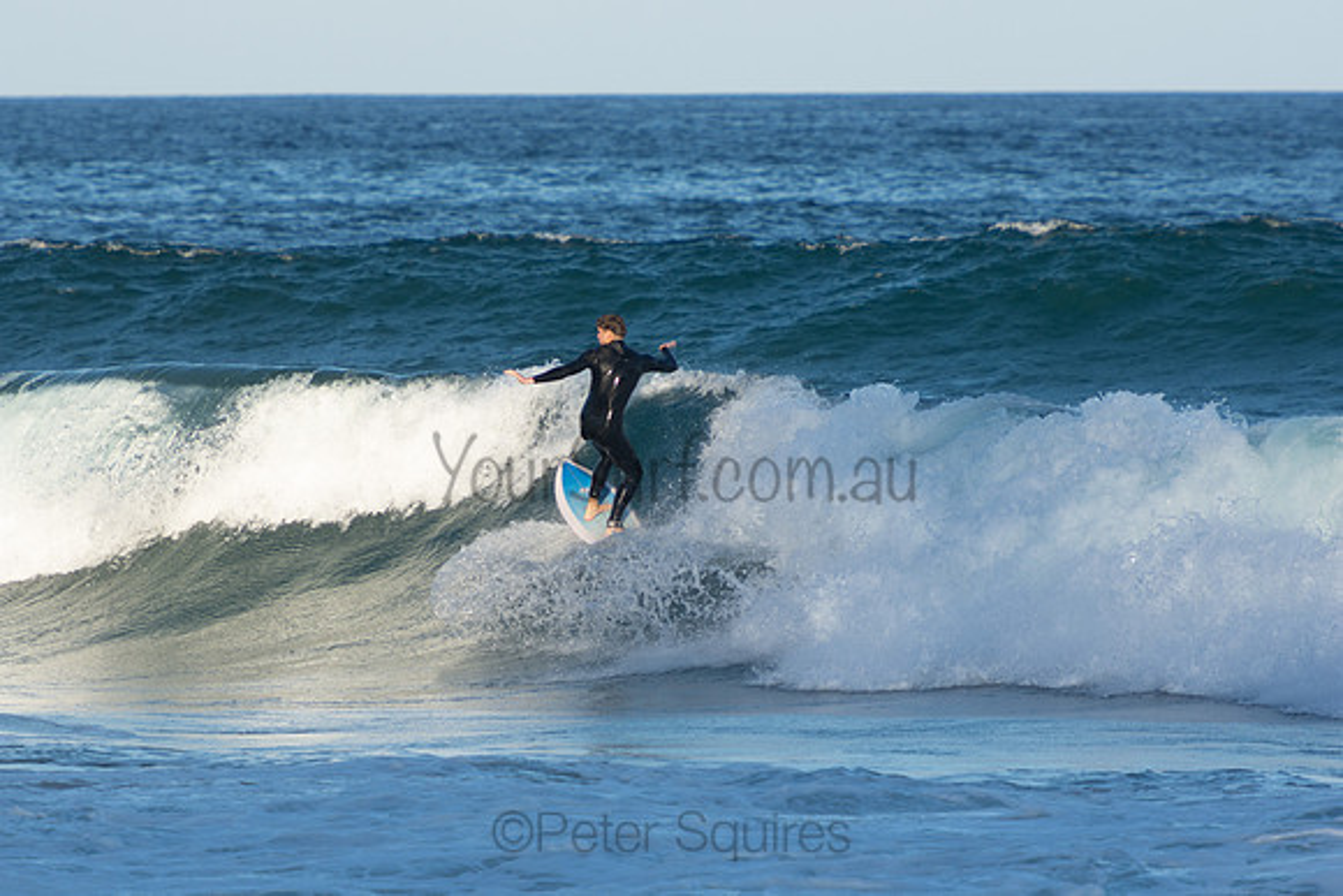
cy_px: 448
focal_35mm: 480
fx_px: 17910
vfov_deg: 2.9
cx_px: 672
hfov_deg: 4.3
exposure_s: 1/640
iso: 200
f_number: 5.6
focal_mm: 320
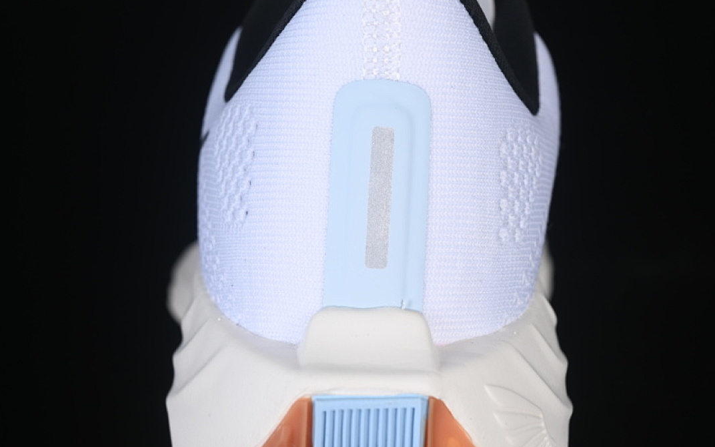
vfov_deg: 16.9
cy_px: 225
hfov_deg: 26.8
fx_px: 1500
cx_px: 356
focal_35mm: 77
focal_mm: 50
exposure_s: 1/100
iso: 160
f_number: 7.1
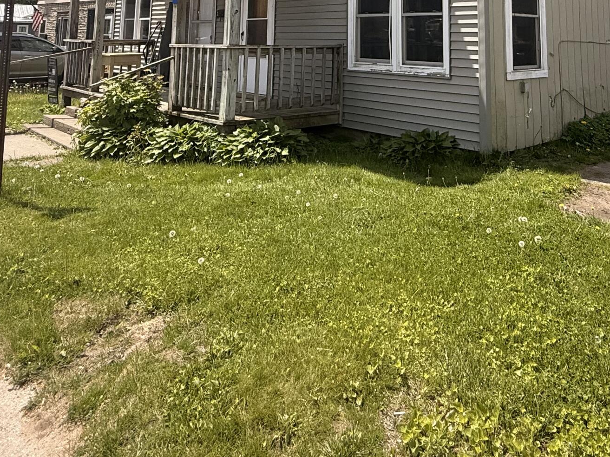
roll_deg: -0.8
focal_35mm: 32
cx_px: 374
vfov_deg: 37.1
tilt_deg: +8.1
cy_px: -46
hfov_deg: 56.3
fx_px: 564
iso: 50
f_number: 2.2
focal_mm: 2.22
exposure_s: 1/1125
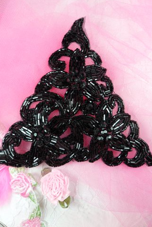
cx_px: 74
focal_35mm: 29
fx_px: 184
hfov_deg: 45.0
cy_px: 110
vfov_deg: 63.6
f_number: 3.5
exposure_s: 1/60
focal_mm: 4.9
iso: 80
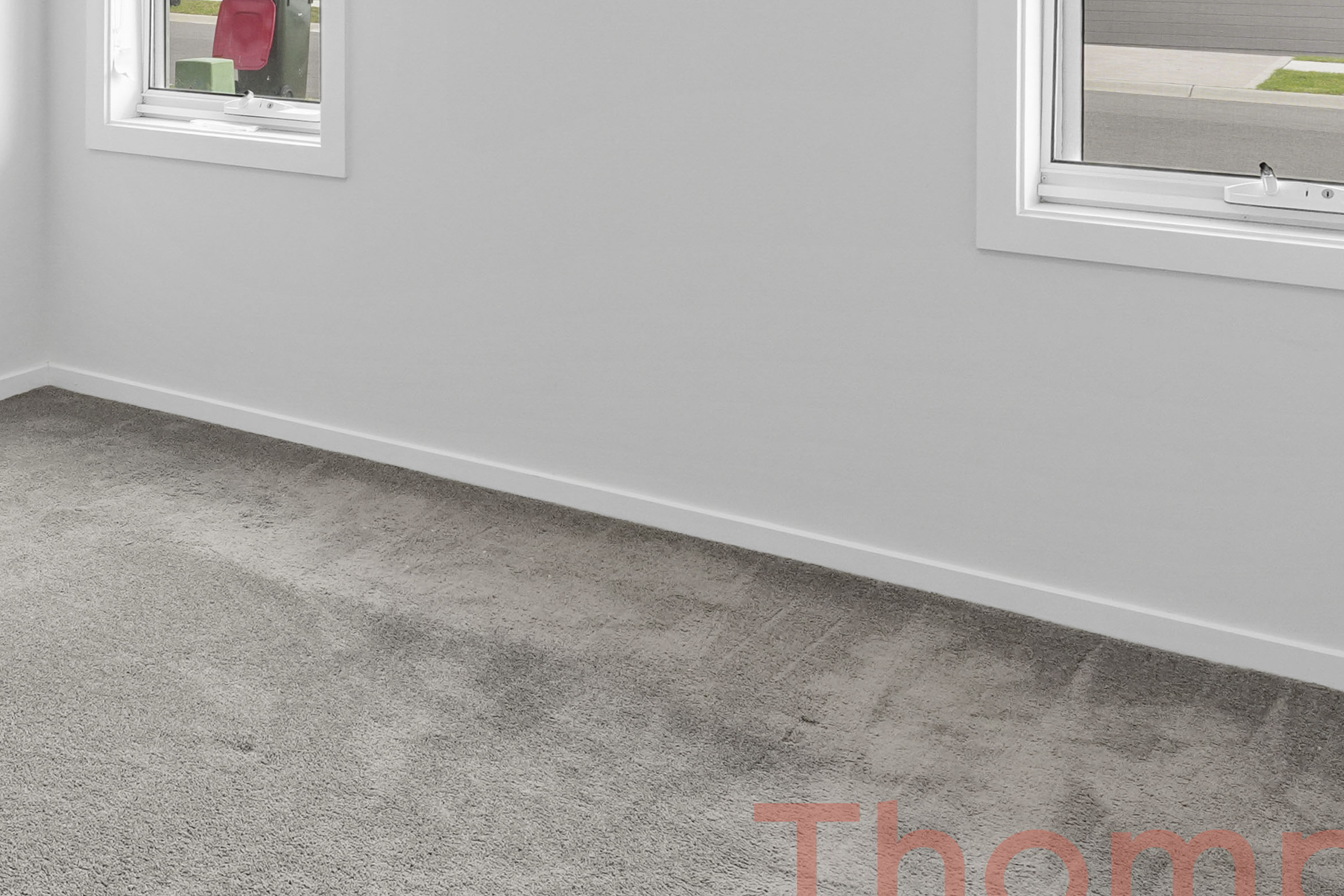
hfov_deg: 42.4
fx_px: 1617
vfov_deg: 29.2
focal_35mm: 43
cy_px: 31
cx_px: 207
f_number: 9
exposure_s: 1/30
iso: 1600
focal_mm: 11
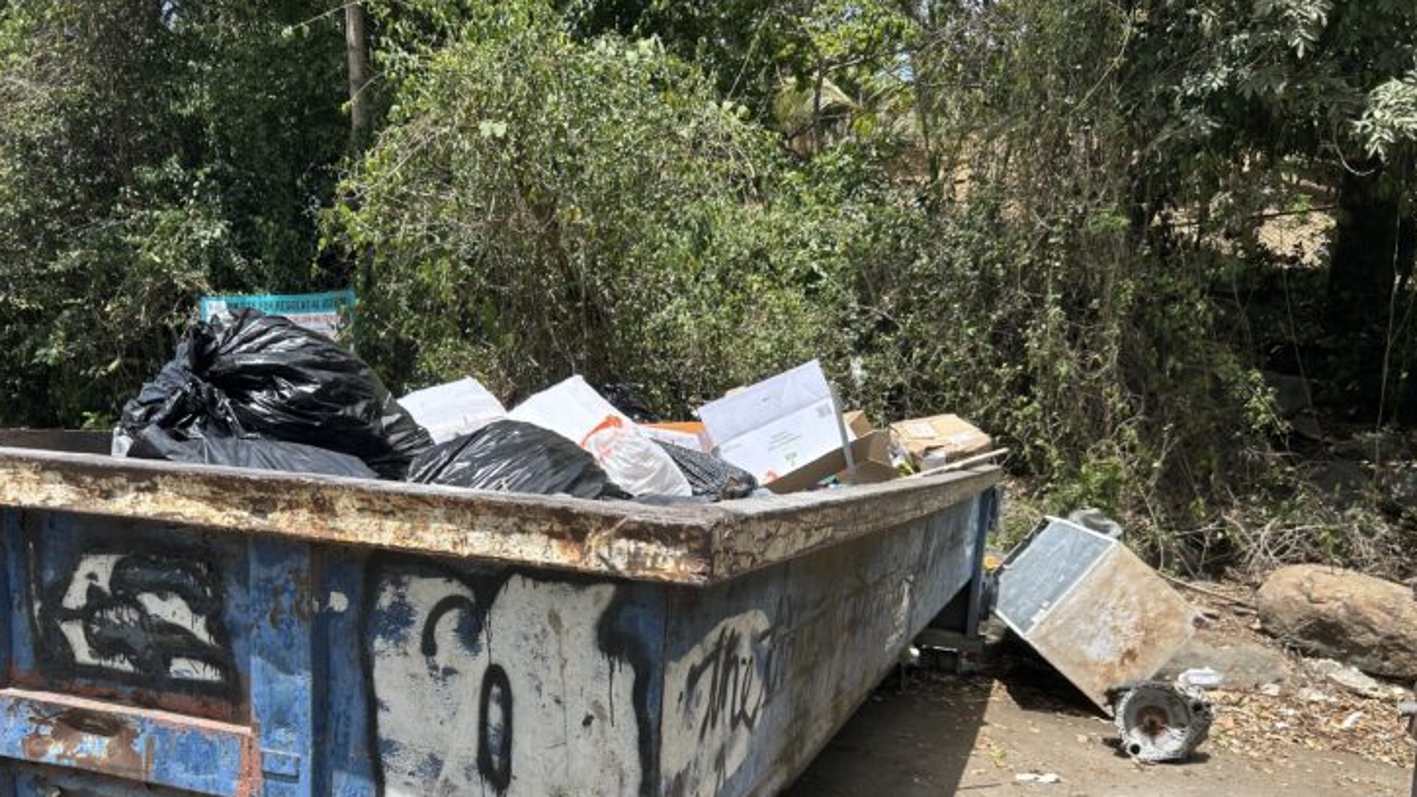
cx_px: 706
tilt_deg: -4.3
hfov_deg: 64.3
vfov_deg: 38.4
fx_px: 1127
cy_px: 551
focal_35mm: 30
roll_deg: -0.2
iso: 50
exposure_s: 1/2571
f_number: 1.5
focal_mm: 5.7
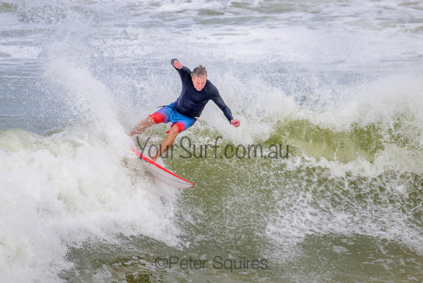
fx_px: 12201
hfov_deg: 2.0
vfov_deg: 1.3
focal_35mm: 1038
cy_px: 99
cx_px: 186
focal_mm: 800
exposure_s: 1/2000
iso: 720
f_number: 11
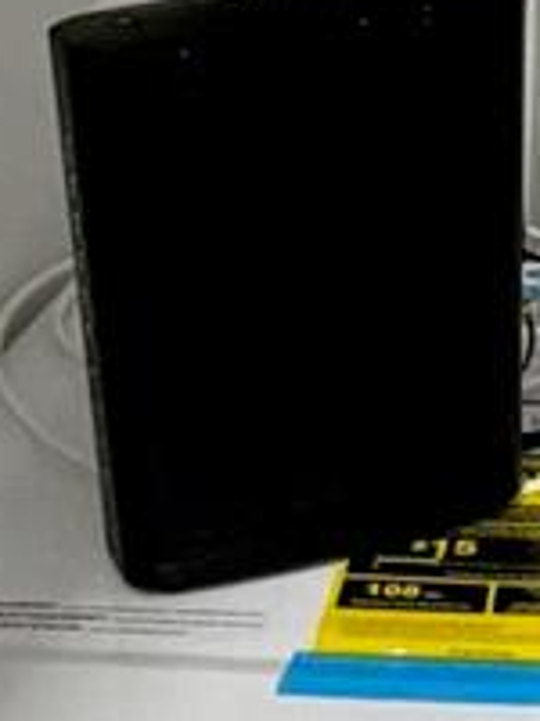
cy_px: 443
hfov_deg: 17.1
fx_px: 1747
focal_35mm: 84
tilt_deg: -24.0
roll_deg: -2.8
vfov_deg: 23.2
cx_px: 558
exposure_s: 1/60
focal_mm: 2.22
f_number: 2.2
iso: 400
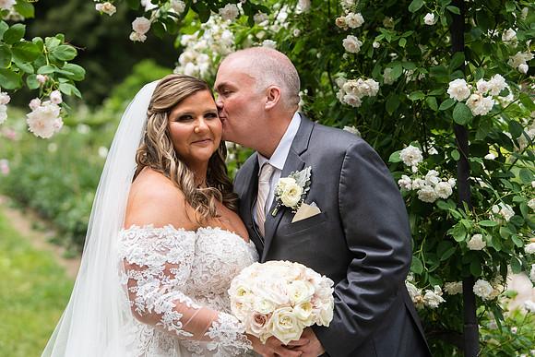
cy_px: 178
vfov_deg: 14.4
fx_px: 1412
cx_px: 268
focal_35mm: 95
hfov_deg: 21.5
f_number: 4
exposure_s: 1/1000
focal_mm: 95
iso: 200
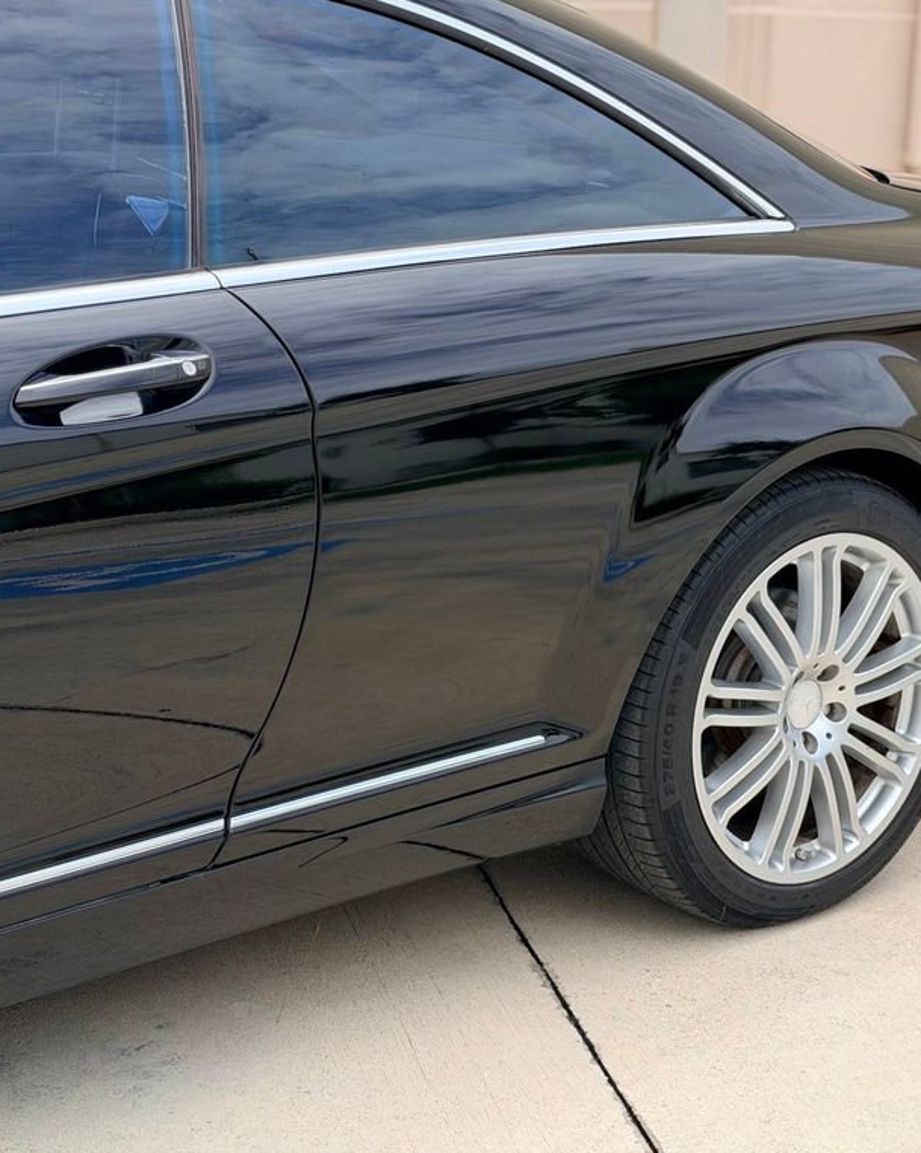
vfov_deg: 30.0
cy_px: 576
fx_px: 2148
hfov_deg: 24.1
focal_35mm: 63
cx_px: 637
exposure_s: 1/2762
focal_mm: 6.76
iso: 64
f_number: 1.78
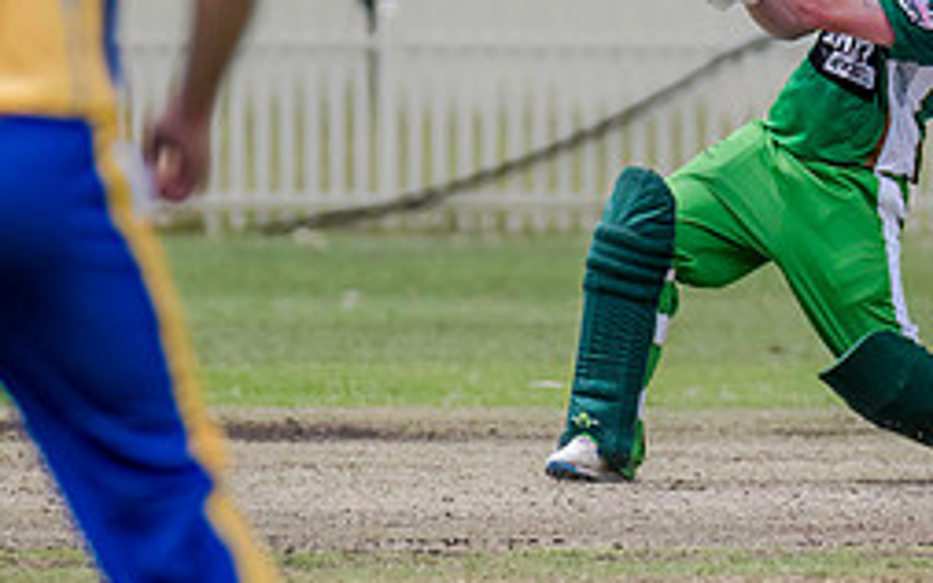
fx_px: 29235
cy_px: 71
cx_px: 779
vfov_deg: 1.1
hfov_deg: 1.8
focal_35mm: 1150
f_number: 6.3
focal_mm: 460
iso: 800
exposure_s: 1/2500
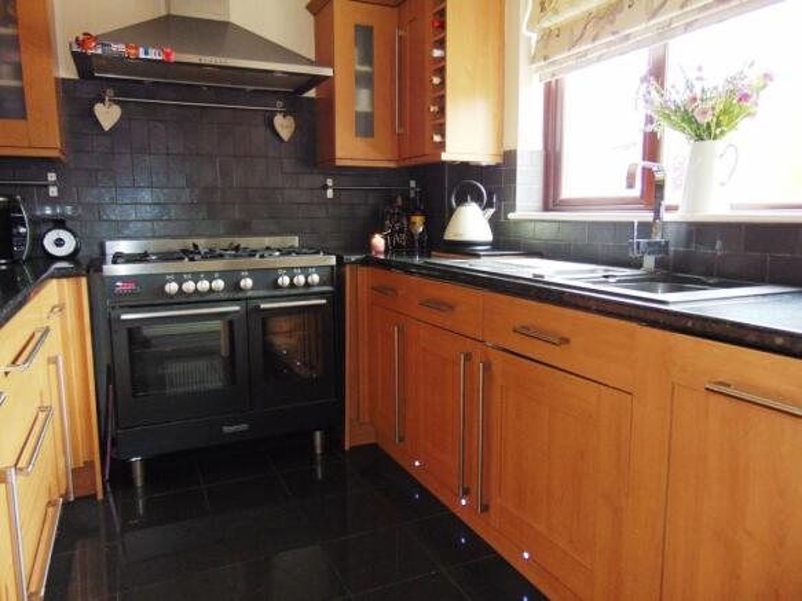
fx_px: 579
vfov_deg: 54.9
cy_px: 300
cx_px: 401
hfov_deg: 69.4
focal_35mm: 25
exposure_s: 1/30
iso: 200
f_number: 3
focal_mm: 4.5
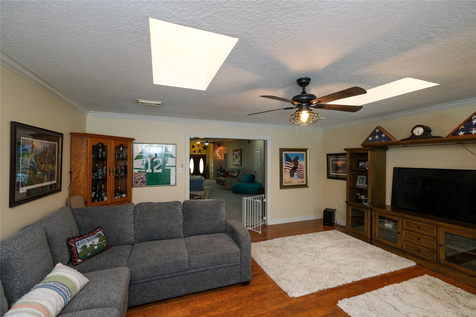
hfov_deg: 100.4
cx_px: 238
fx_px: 198
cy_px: 158
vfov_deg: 77.3
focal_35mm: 15
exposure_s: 1/60
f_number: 5.6
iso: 1000
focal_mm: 10
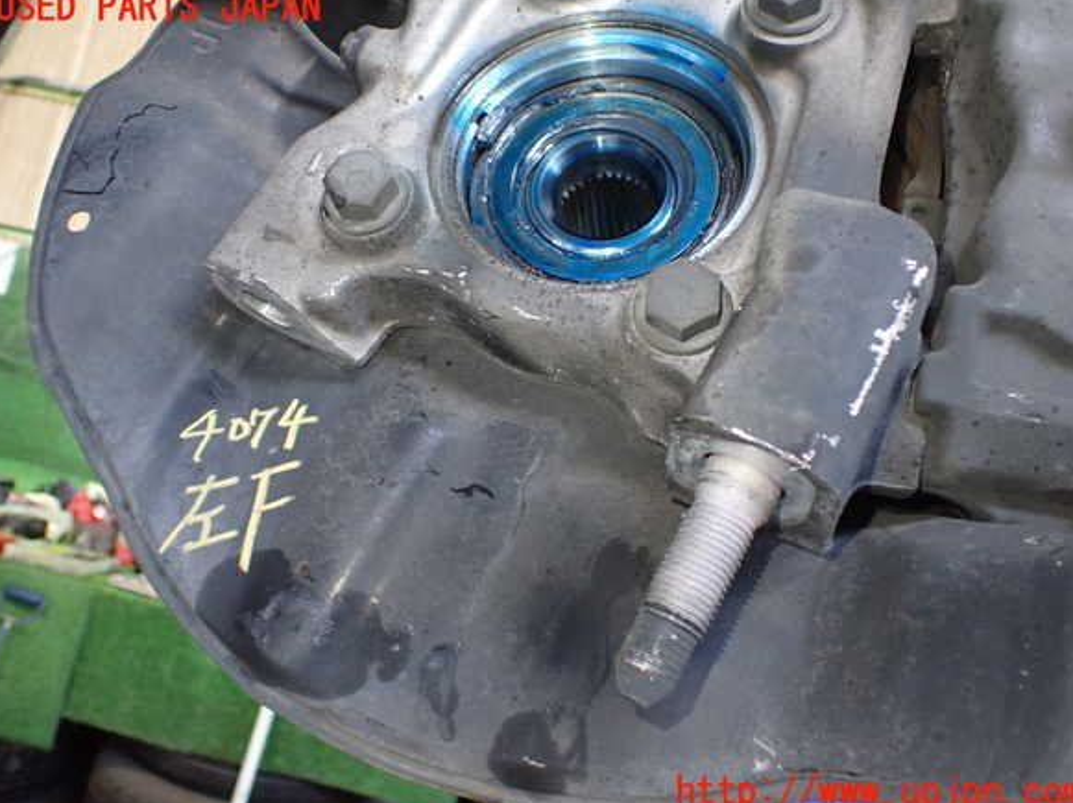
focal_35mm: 31
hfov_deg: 58.4
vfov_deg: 45.4
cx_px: 539
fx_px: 960
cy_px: 401
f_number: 2.3
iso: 800
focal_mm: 5.4
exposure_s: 1/60
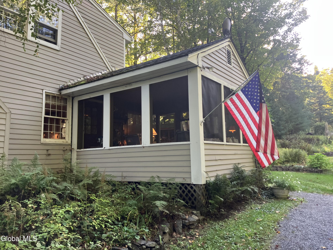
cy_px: 125
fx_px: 269
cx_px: 166
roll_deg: +0.8
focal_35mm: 28
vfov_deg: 49.7
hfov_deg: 63.4
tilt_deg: +7.4
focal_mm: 3.99
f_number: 1.8
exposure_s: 1/121
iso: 80
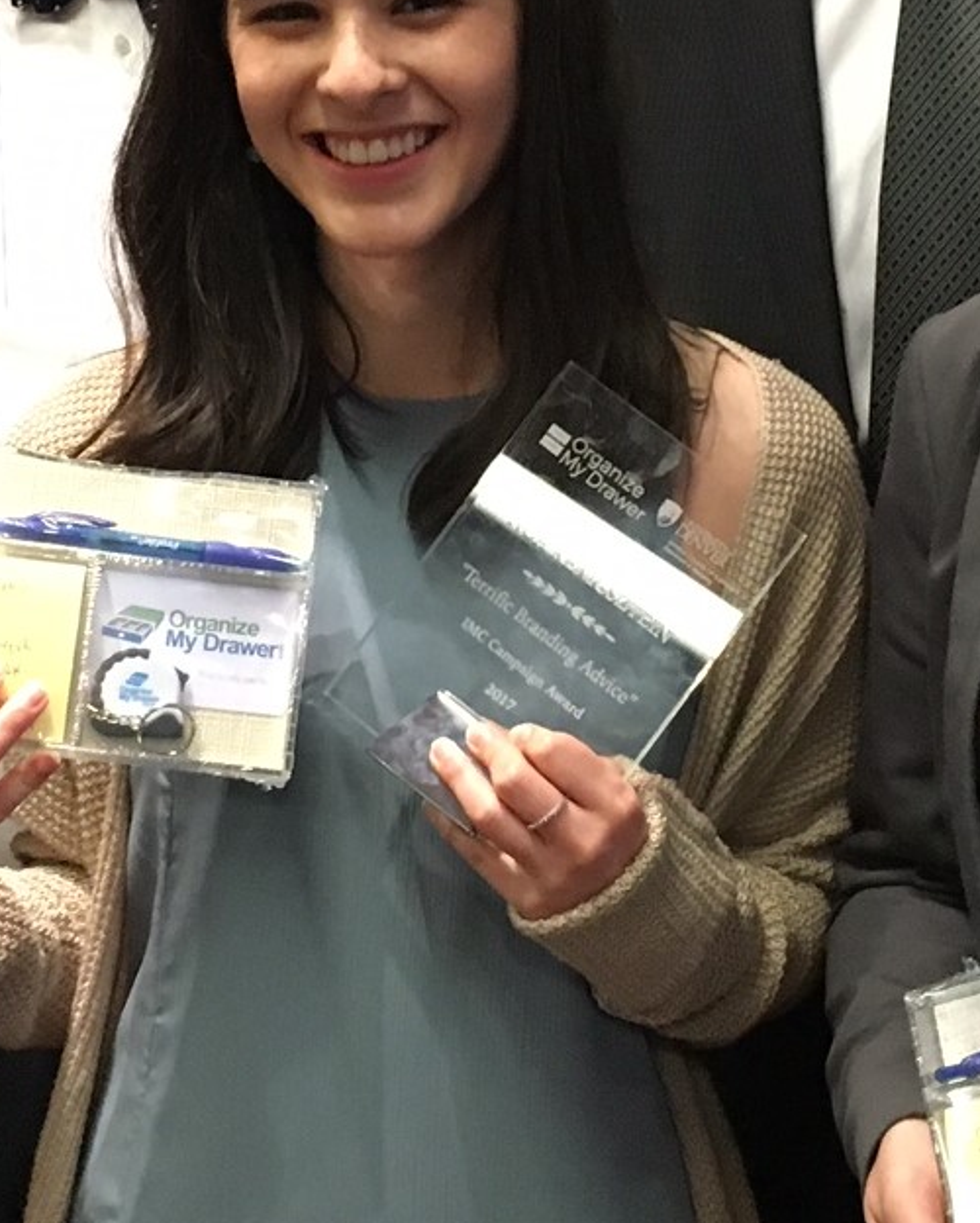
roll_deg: -0.9
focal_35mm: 66
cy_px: 174
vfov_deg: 27.9
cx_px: 504
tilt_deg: -7.5
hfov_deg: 23.2
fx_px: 2391
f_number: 2.2
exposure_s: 1/20
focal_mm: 4.15
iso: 200
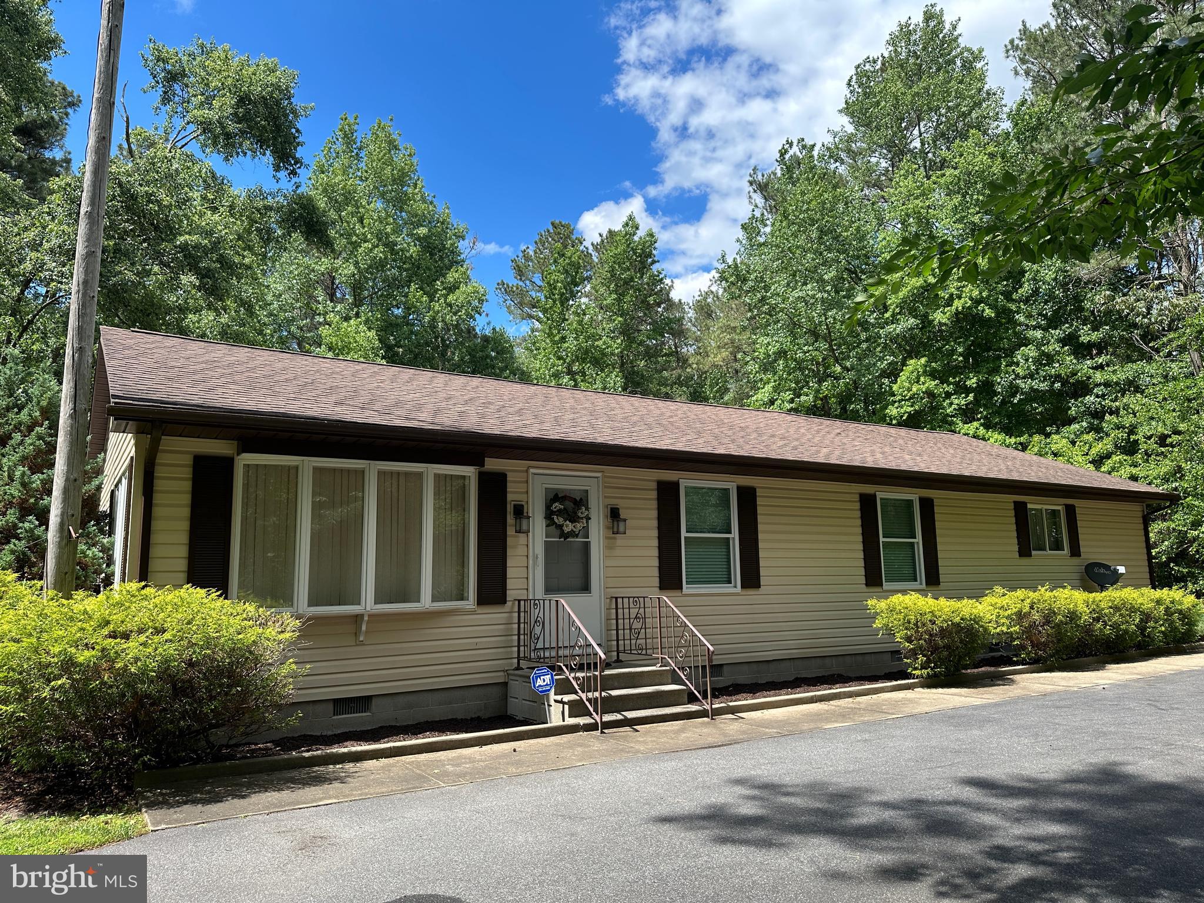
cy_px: 452
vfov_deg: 56.8
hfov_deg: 71.6
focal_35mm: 24
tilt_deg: +8.8
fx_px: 835
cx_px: 602
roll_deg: +0.4
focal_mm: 6.86
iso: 80
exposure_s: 1/1692
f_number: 1.78
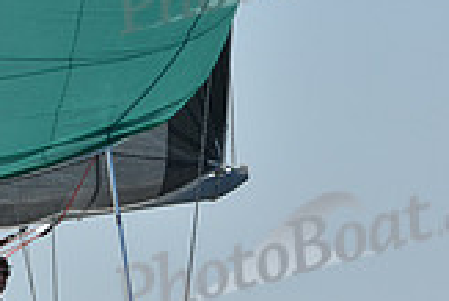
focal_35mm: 499
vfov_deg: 2.8
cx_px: -25
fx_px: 6229
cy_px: 145
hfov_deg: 4.1
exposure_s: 1/1250
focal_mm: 140
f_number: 8
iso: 250
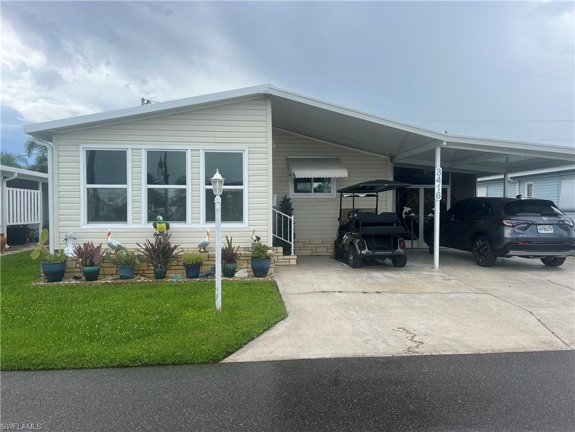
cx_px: 288
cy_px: 216
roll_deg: -0.1
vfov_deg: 53.1
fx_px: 432
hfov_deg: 67.3
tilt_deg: -2.3
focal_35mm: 26
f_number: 1.6
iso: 50
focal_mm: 5.1
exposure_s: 1/1992
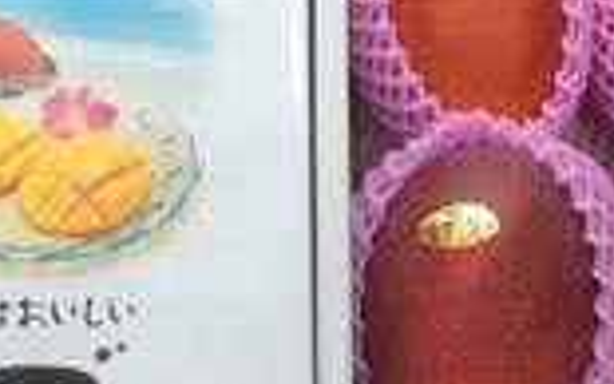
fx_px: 1507
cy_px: 188
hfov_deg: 23.0
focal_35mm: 90
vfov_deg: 14.5
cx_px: 309
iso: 32
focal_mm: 3.3
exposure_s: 1/223
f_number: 2.4
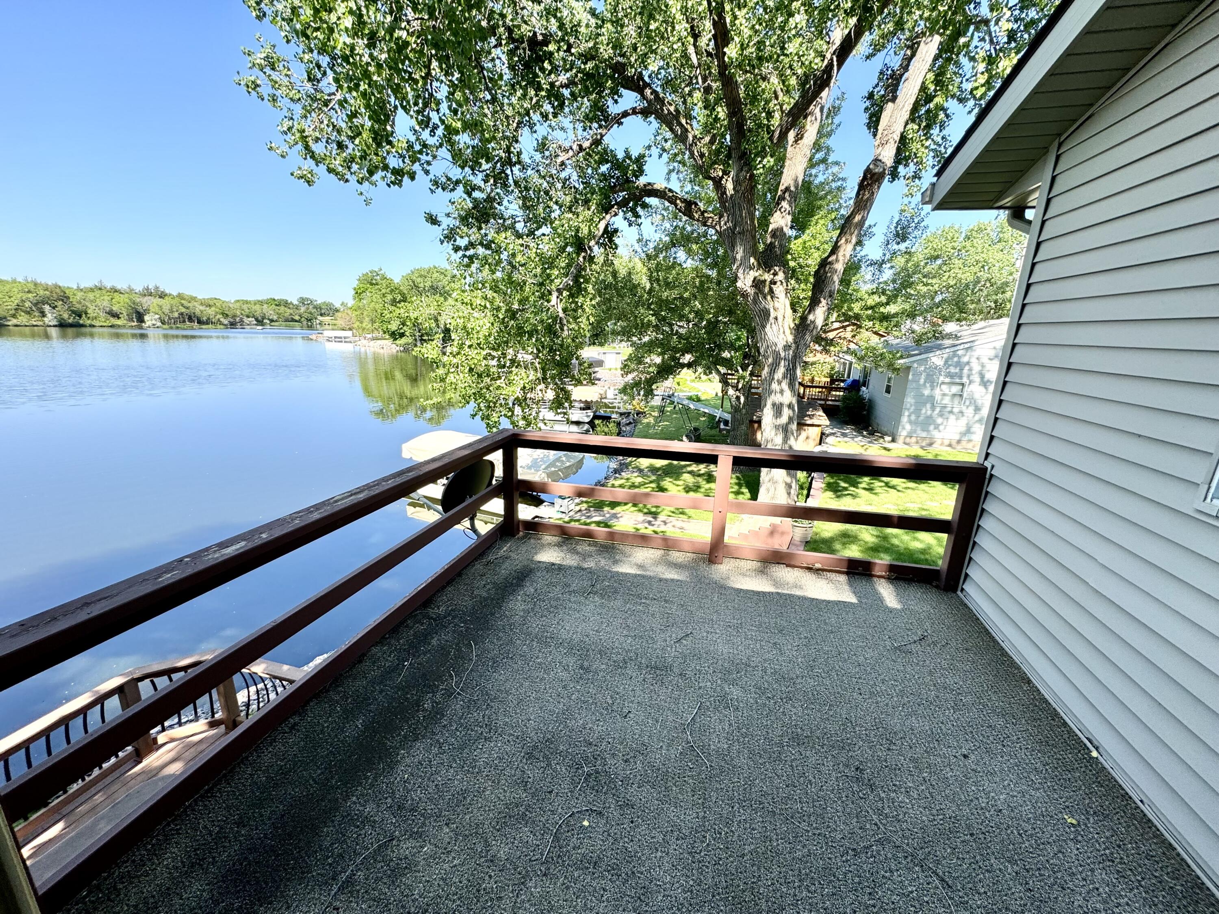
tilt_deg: -14.7
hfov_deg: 102.1
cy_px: 457
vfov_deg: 85.7
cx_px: 610
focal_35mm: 14
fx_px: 493
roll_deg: -2.5
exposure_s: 1/448
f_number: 2.2
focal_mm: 2.22
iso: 40
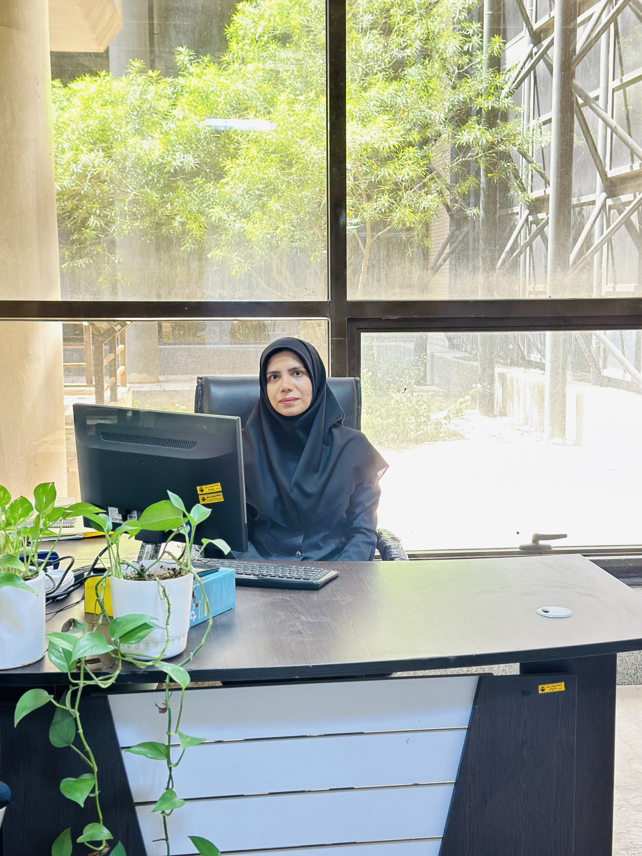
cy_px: 428
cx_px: 321
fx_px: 1187
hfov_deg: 30.3
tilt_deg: -7.0
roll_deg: +0.3
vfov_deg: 39.7
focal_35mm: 48
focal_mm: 6.86
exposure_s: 1/50
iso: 200
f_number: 1.78
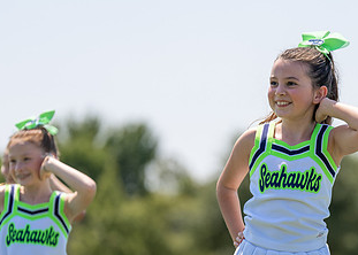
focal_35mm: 278
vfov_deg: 5.2
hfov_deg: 7.2
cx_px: 328
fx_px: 2826
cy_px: 218
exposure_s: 1/1600
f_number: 2.8
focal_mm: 141
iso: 100
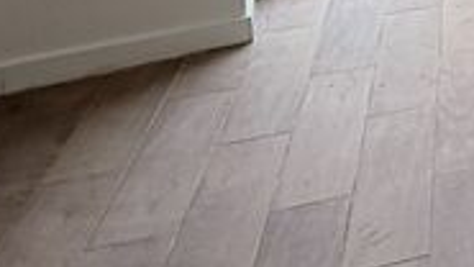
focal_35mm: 79
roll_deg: -0.2
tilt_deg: -5.3
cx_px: 866
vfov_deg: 12.3
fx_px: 993
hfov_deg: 19.6
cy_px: -365
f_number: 2.2
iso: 50
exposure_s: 1/121
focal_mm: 2.22
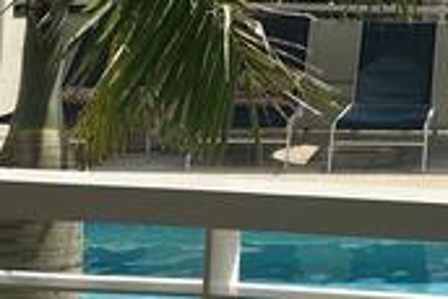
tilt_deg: +2.8
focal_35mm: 117
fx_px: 1457
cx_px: 780
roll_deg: -3.0
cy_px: -78
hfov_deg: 15.3
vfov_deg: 11.5
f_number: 2.2
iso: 25
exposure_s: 1/2747
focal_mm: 4.15
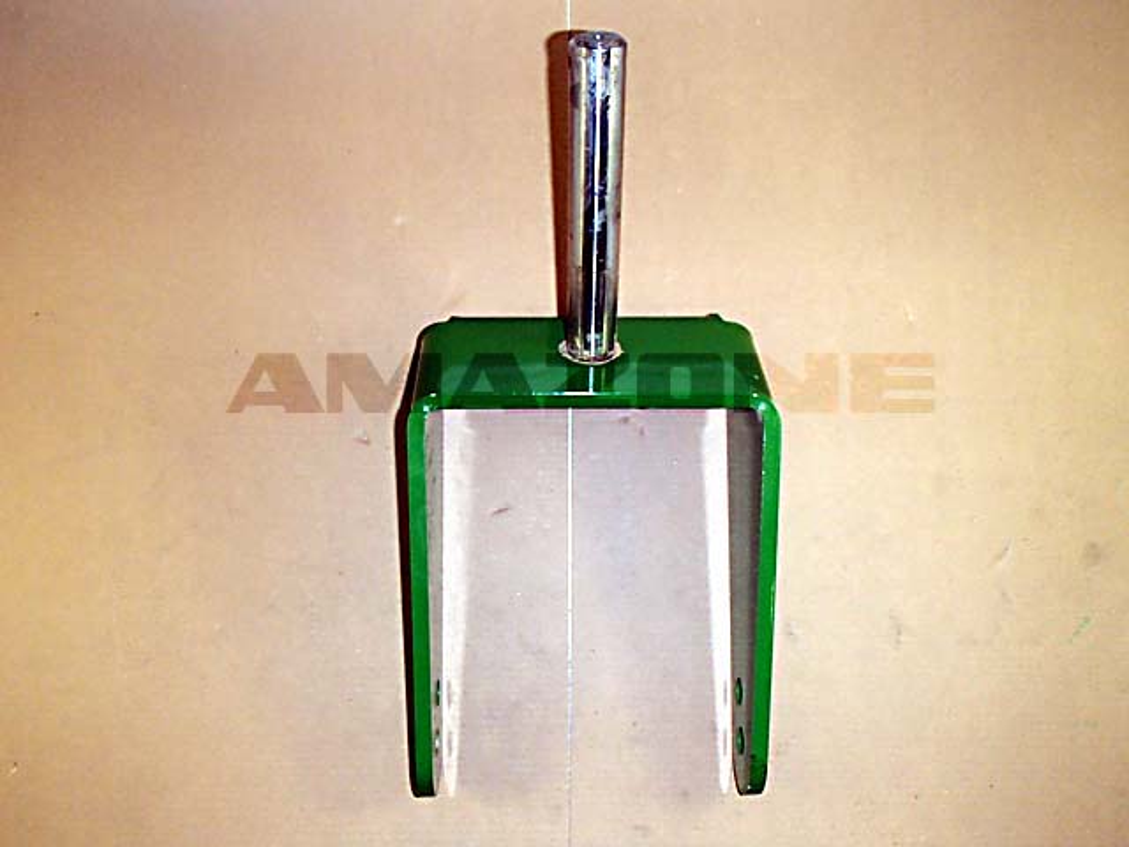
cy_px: 424
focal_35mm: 30
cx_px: 564
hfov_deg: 60.0
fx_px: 978
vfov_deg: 46.8
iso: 200
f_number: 11
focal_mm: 5.4
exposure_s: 1/30
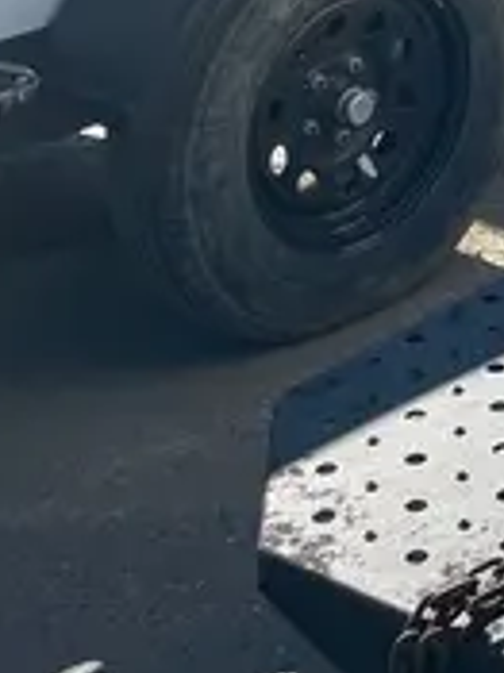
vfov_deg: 15.6
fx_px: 2119
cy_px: -517
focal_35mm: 109
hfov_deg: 12.0
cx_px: 1023
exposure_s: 1/2755
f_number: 1.6
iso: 50
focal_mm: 5.1
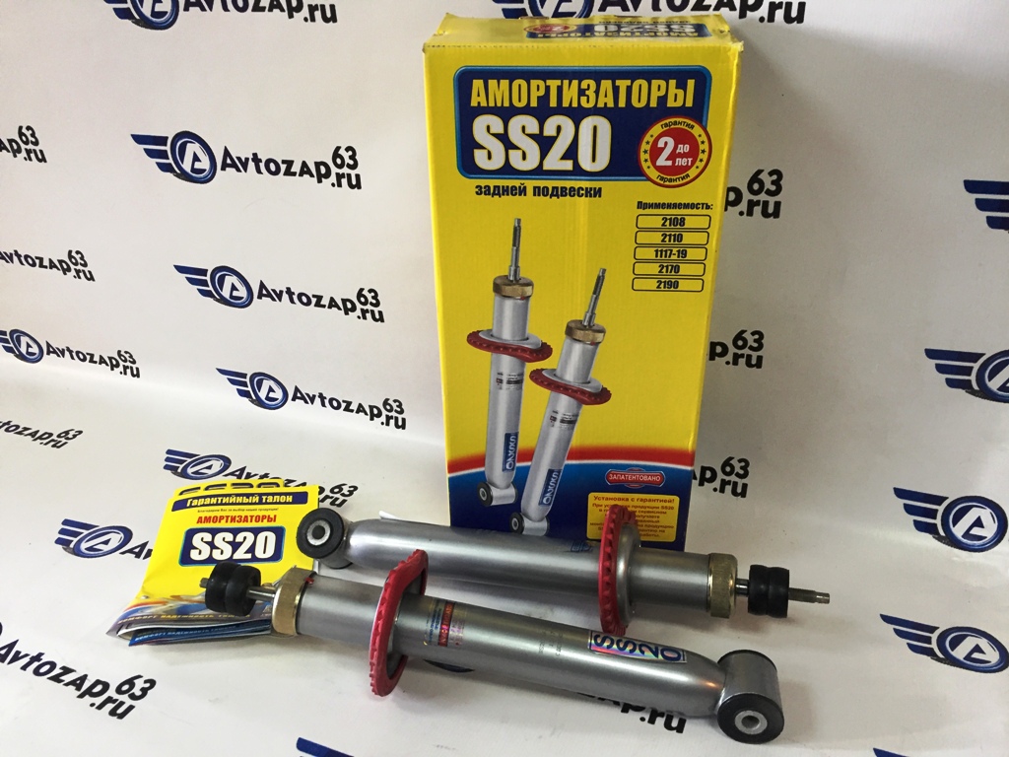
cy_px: 378
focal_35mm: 29
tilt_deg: -27.4
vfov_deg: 48.2
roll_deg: +1.5
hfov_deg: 61.7
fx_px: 845
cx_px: 504
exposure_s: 1/33
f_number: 2.2
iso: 160
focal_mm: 4.15
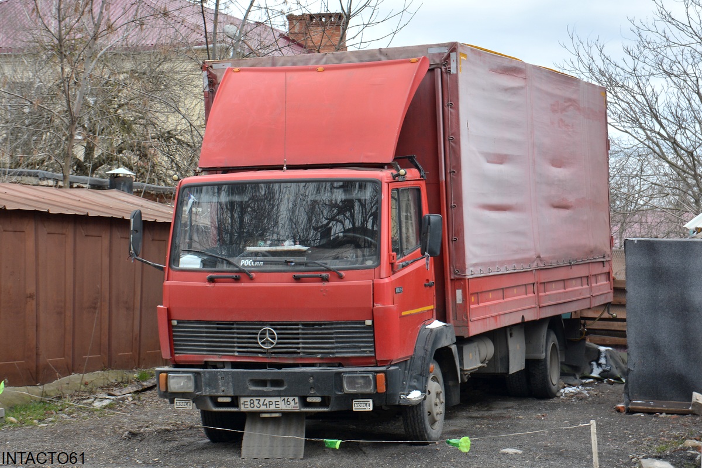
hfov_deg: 30.5
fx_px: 1286
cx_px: 351
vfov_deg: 20.6
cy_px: 234
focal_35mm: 66
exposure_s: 1/200
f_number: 7.1
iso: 200
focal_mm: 44
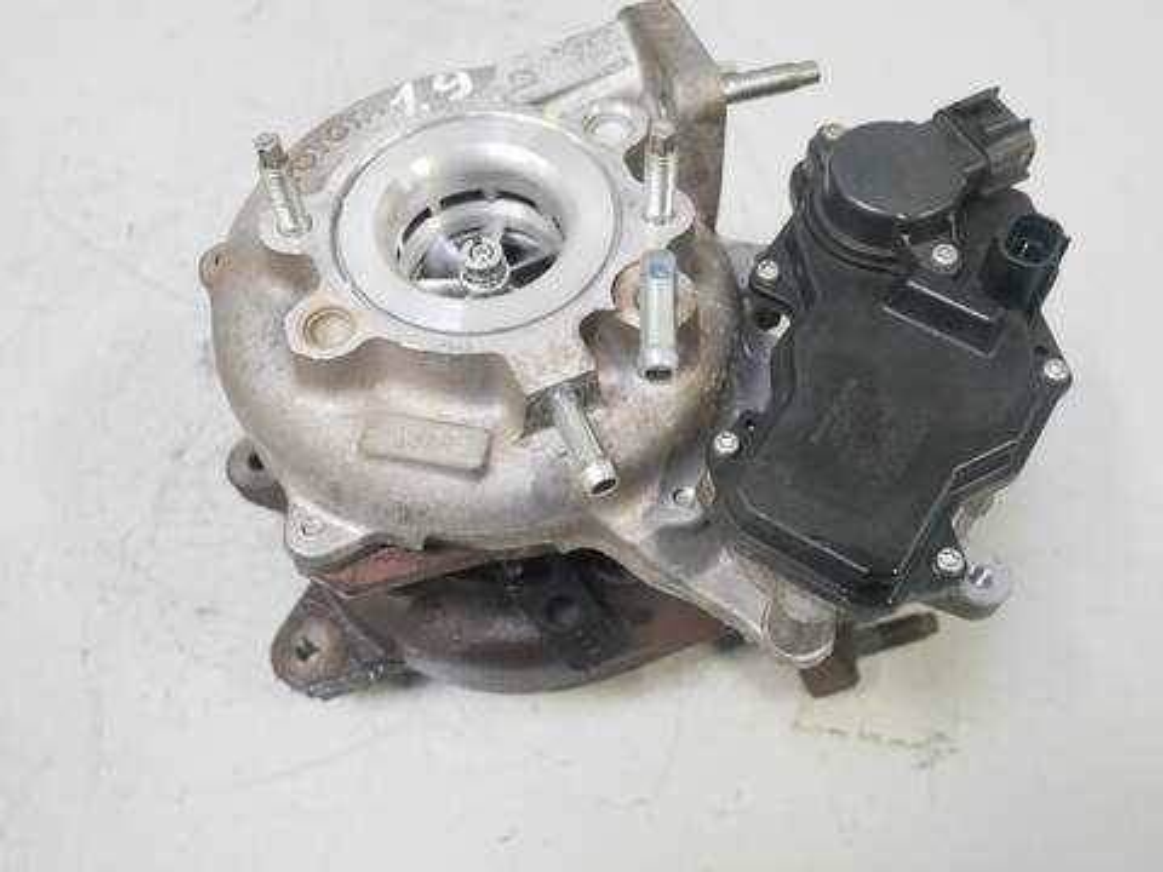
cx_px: 582
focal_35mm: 34
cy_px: 436
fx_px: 1142
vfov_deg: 41.8
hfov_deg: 54.0
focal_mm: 17
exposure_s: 1/50
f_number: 4.1
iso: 3200
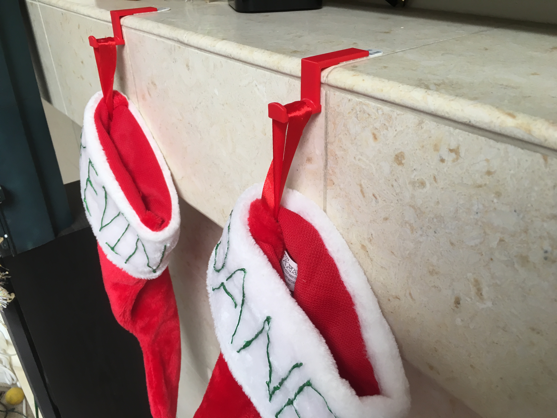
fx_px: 467
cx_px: 278
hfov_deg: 61.7
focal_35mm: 29
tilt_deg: -29.9
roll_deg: +1.6
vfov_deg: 48.2
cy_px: 209
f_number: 2.2
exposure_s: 1/40
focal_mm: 4.15
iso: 32
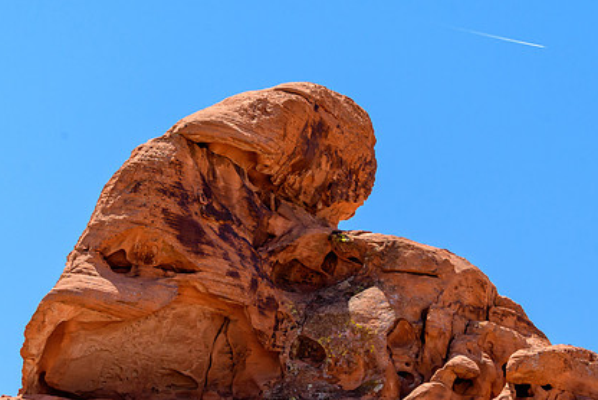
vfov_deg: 11.9
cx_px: 295
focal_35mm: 115
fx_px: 1912
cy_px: 173
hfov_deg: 17.8
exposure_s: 1/200
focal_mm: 55
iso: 400
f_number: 11
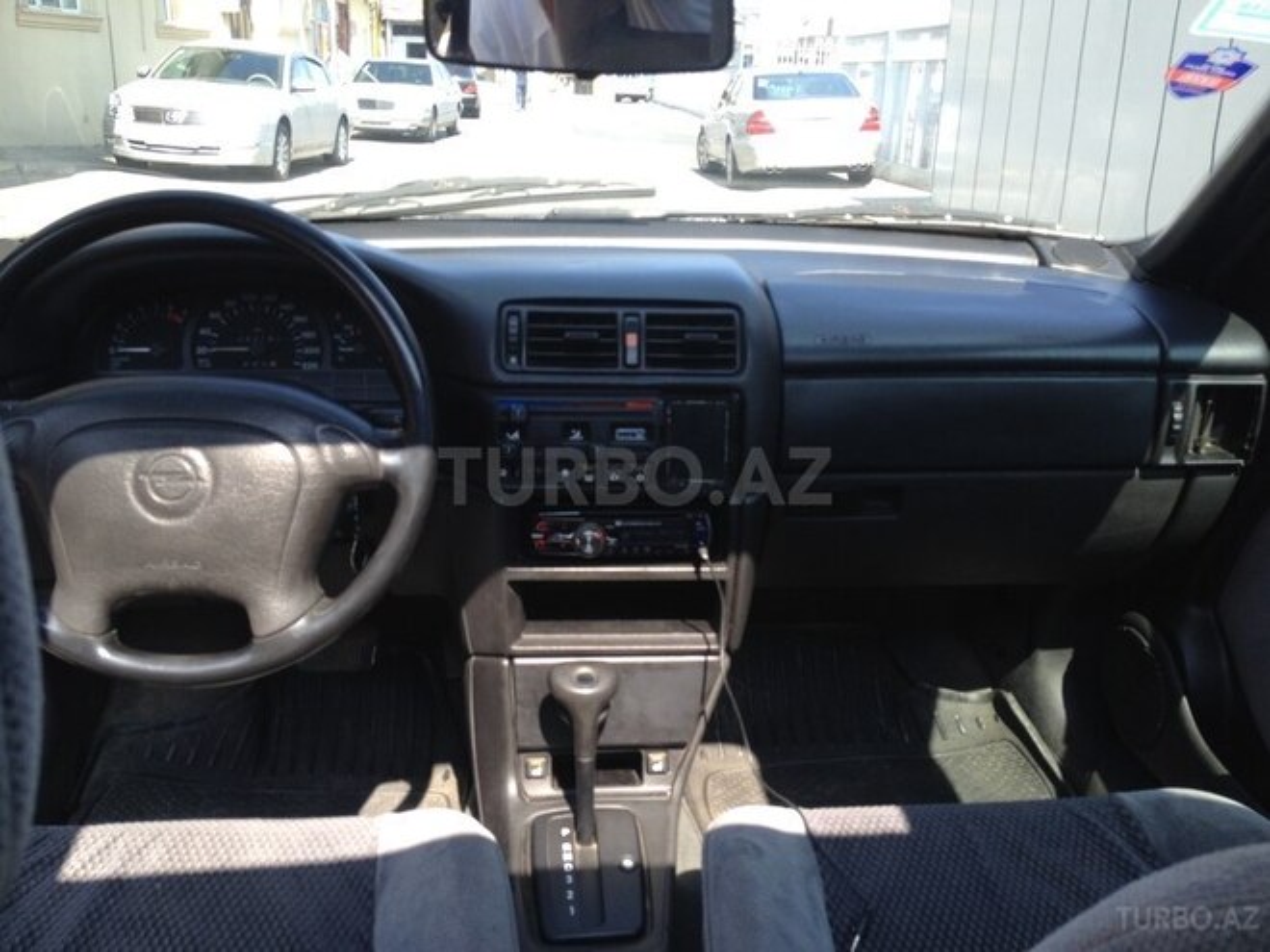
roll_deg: -0.8
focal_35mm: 35
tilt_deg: -23.8
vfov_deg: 40.7
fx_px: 1284
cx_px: 635
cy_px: 476
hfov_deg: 52.6
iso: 50
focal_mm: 4.28
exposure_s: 1/258
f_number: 2.4
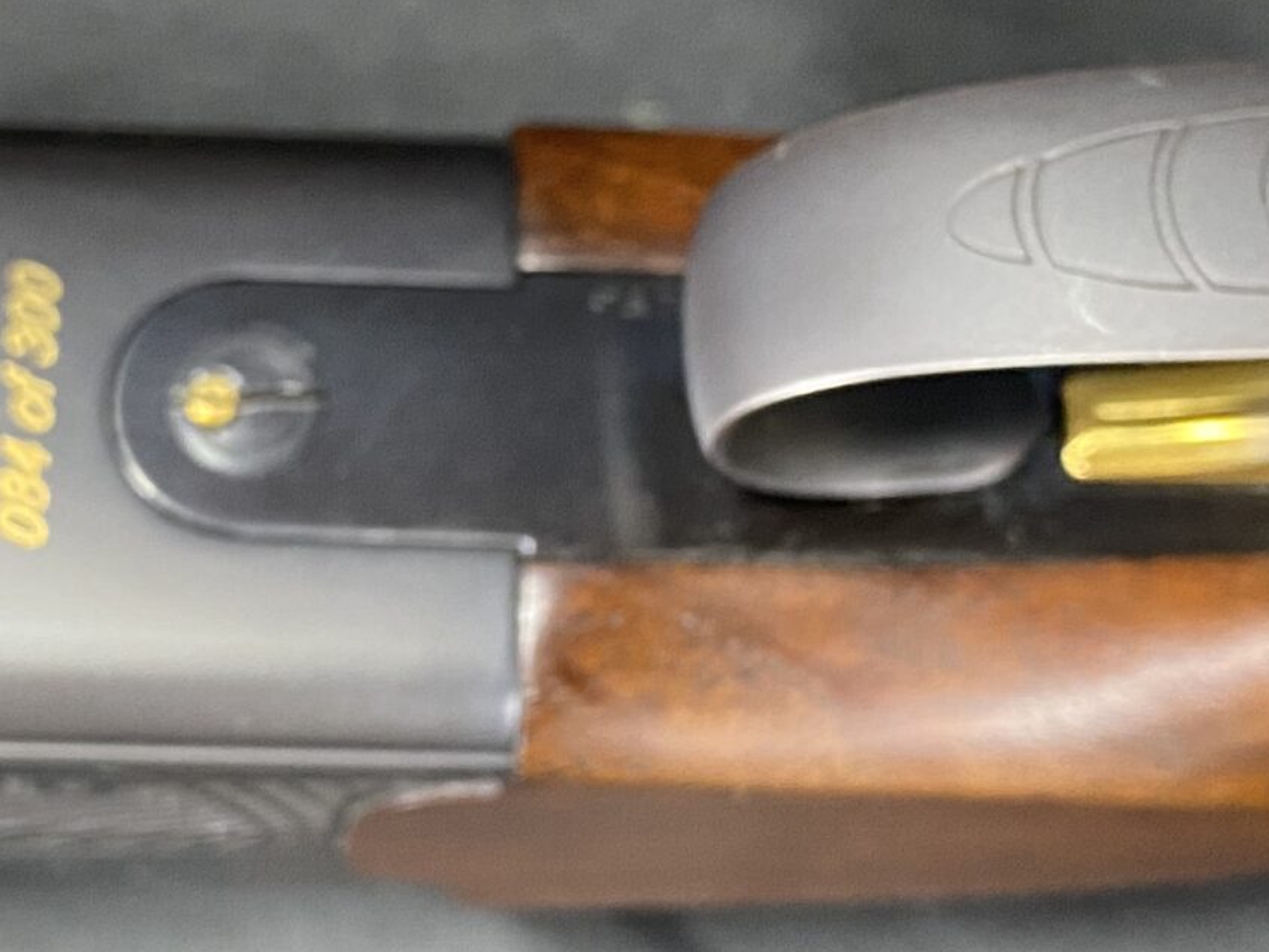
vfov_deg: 19.3
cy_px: 330
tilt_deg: -69.5
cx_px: 434
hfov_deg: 25.5
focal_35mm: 76
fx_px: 2787
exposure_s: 1/60
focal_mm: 4.25
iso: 400
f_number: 1.8
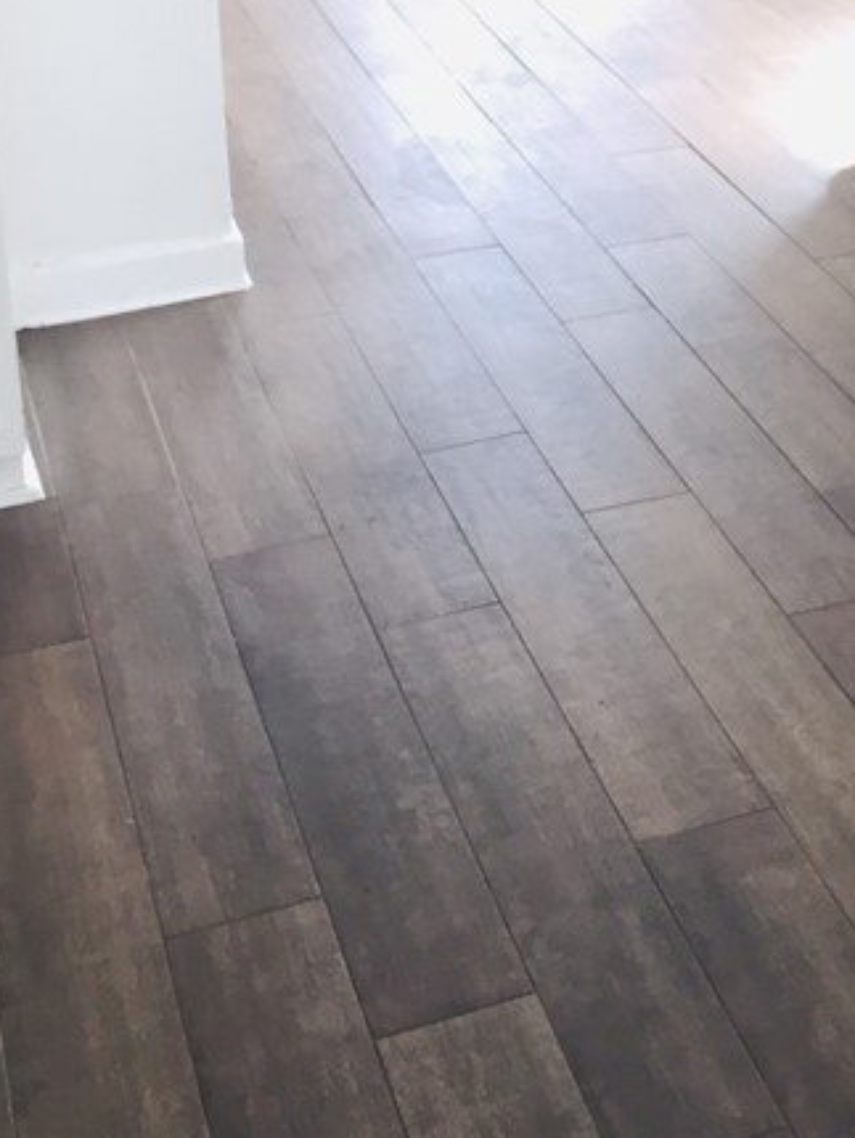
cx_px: 834
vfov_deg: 26.6
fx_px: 2270
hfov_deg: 20.7
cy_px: 3
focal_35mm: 69
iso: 64
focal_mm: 4.15
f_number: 2.2
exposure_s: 1/30
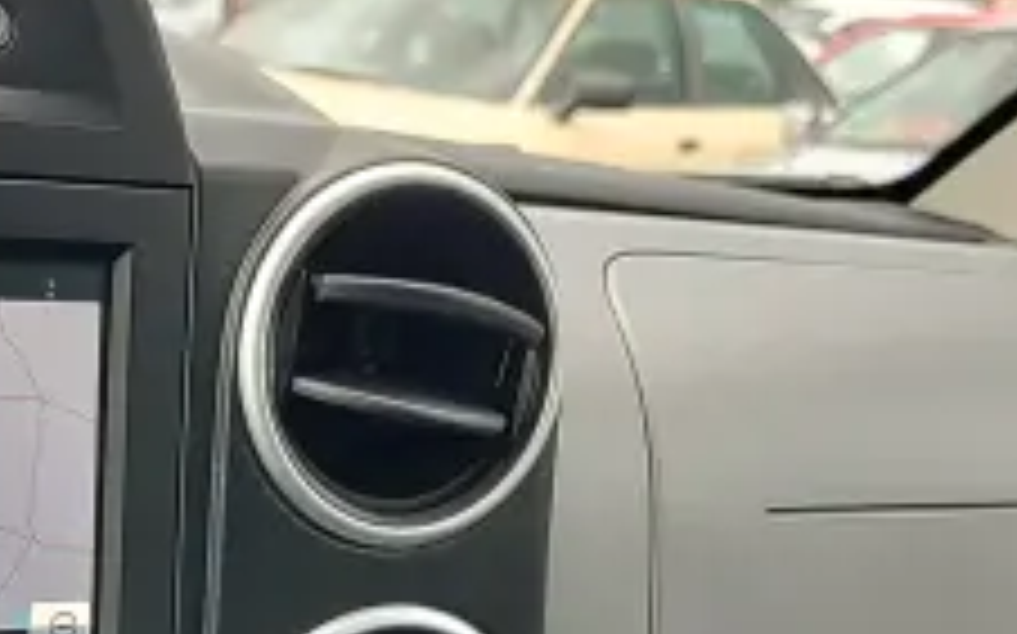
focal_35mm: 69
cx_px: 220
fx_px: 1911
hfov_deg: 29.2
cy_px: 710
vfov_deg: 18.1
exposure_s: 1/148
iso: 100
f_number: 1.8
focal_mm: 5.56
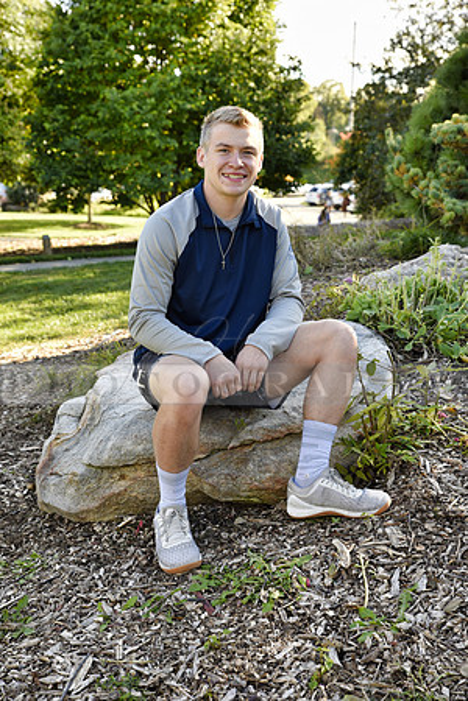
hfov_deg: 26.0
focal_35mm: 52
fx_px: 1014
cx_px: 234
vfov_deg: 38.2
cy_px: 350
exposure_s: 1/125
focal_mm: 52
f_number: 5.6
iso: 200
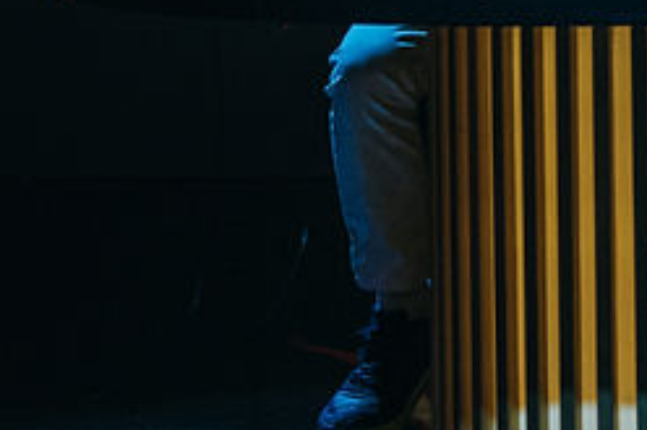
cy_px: -111
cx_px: 1351
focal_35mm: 234
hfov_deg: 8.3
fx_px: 4203
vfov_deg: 5.8
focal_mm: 50
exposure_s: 1/160
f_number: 3.5
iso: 1000
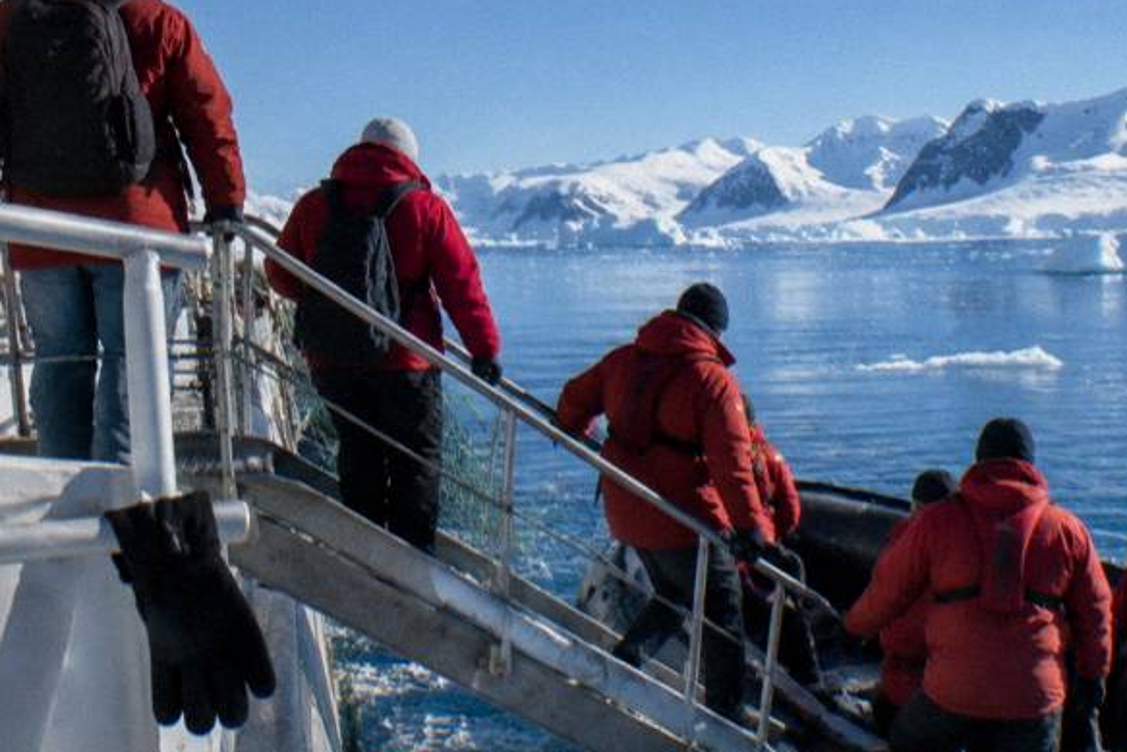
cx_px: 901
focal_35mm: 60
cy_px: 419
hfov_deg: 32.5
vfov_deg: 22.6
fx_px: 1879
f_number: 10
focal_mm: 35
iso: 200
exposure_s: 1/100
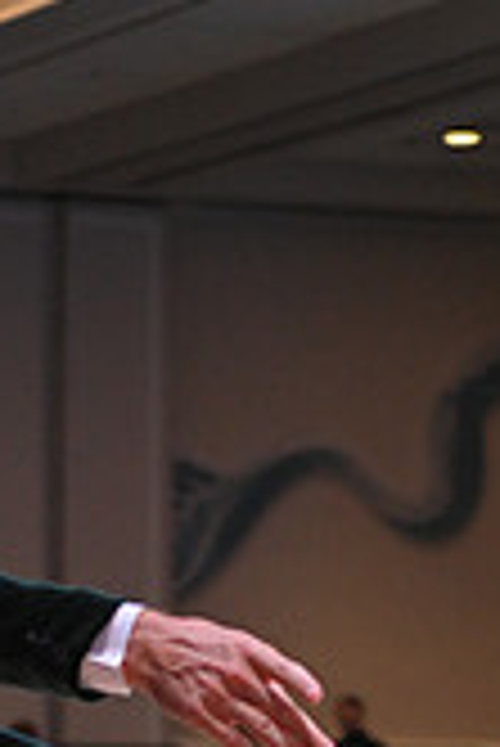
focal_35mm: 245
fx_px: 5093
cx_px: 313
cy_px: 1233
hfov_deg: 5.6
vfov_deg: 8.2
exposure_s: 1/250
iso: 2000
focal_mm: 70
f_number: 4
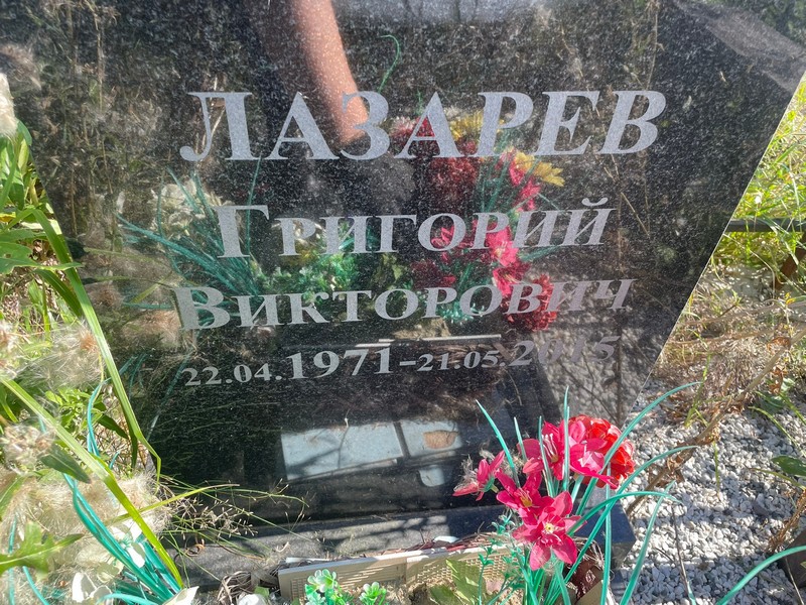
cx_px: 403
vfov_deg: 53.1
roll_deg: -3.6
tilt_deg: -41.4
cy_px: 302
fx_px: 605
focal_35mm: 26
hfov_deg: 67.3
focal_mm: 4.2
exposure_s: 1/418
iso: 32
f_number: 1.6
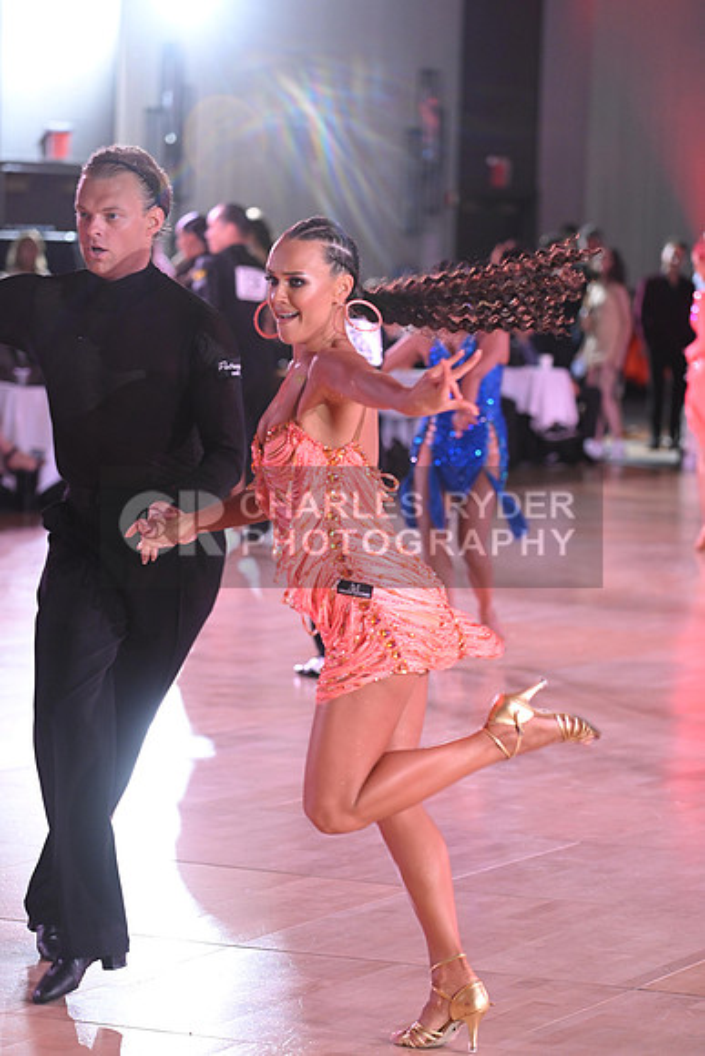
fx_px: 3963
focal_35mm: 135
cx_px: 352
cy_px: 528
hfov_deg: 10.2
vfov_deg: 15.2
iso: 1600
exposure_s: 1/200
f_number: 4.5
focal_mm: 135
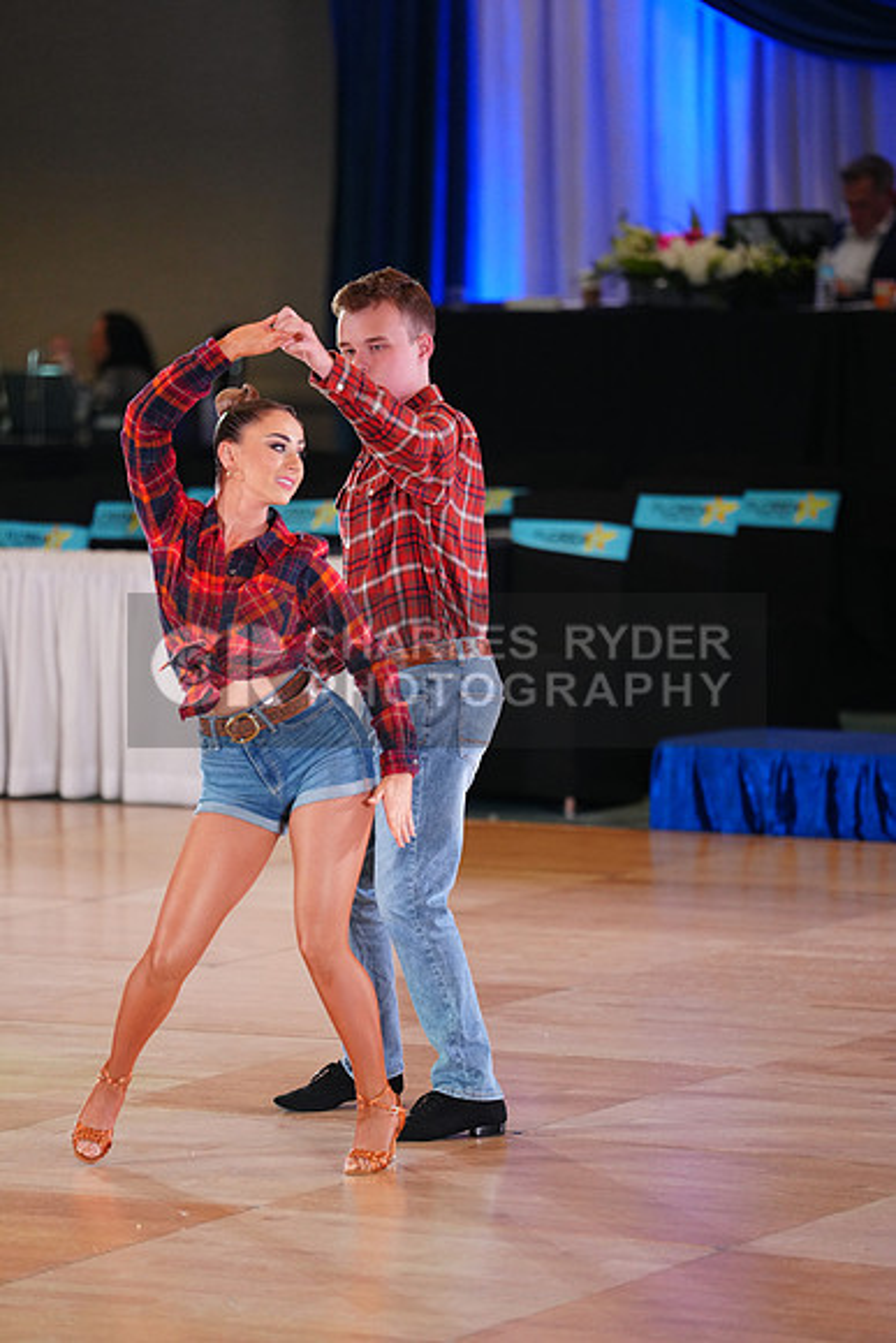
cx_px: 448
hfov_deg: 7.5
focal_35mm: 182
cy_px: 672
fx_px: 6790
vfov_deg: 11.3
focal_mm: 182
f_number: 2.8
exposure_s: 1/500
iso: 2500
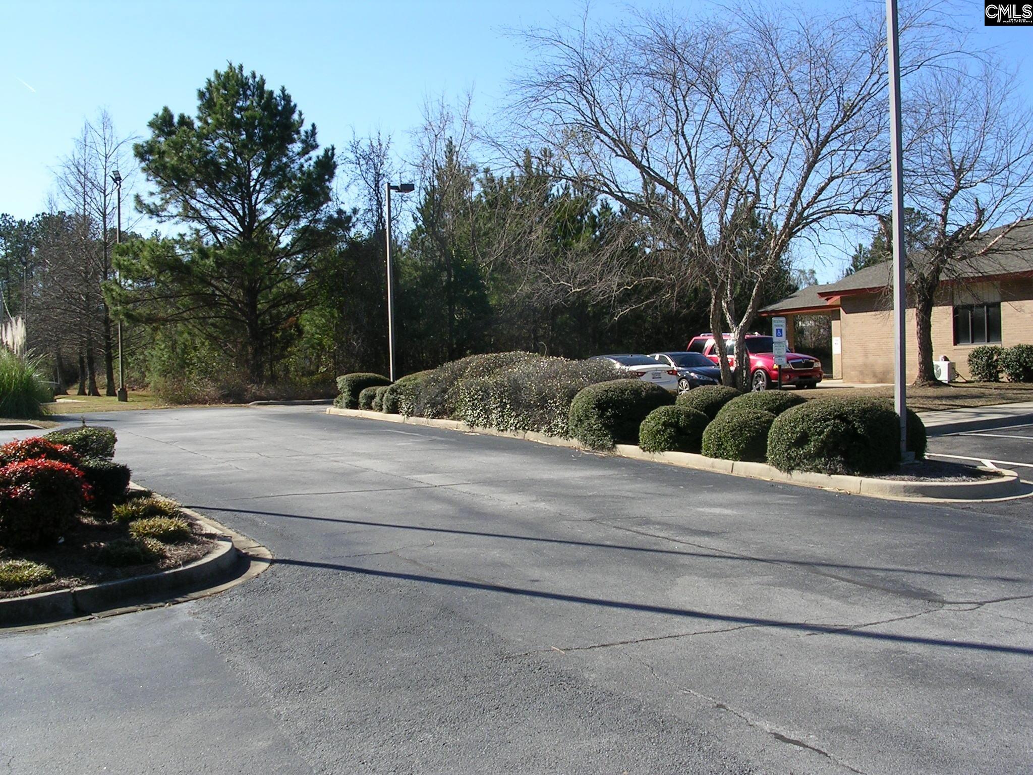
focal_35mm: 38
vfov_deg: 37.7
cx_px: 516
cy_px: 388
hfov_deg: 49.0
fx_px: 1134
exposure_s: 1/197
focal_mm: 5.8
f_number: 5.6
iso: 50
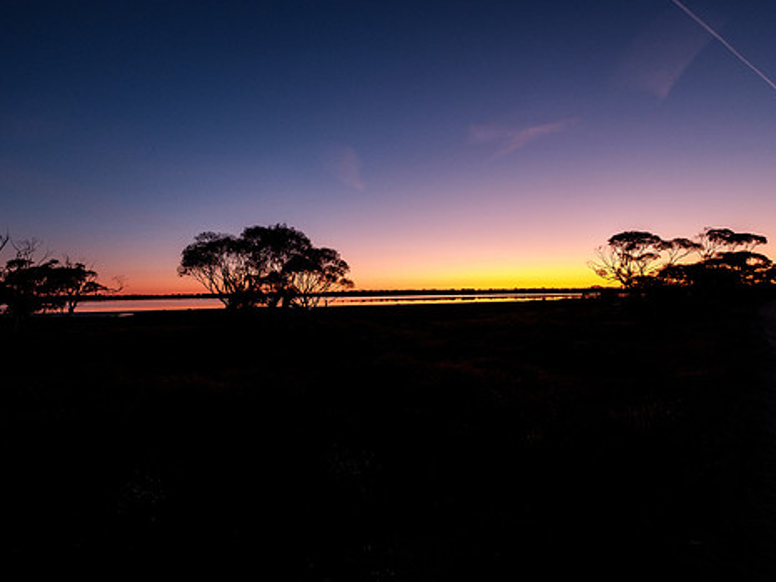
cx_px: 391
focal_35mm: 18
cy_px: 304
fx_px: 404
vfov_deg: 71.6
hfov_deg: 87.7
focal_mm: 10
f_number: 4
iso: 800
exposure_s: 1/40
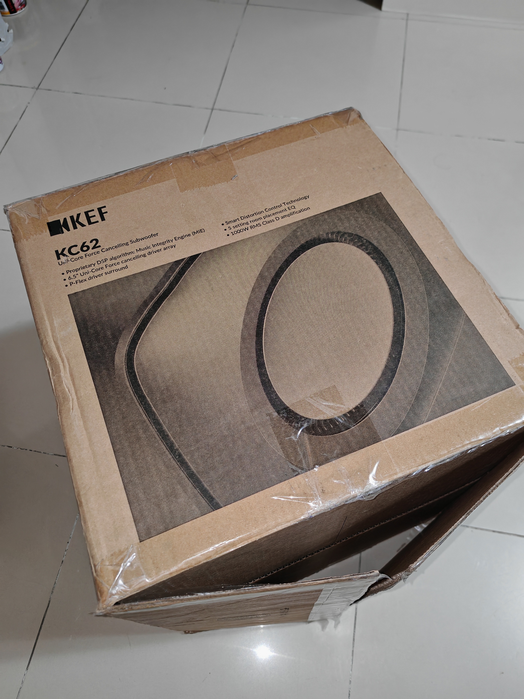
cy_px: 350
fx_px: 525
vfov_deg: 67.3
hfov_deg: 53.1
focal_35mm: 26
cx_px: 262
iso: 640
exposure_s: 1/33
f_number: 1.6
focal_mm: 5.4
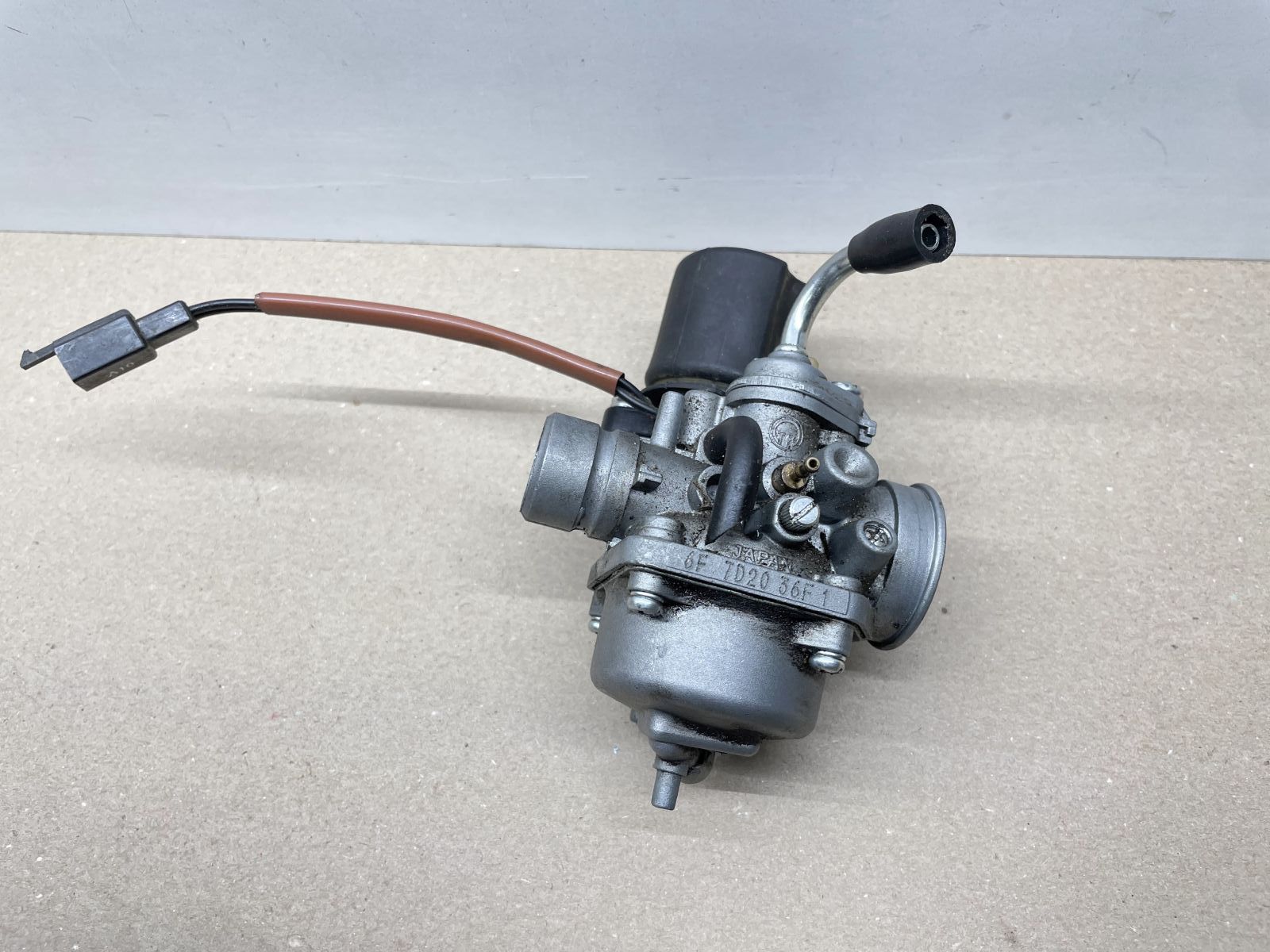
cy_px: 476
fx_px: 954
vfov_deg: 53.1
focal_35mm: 26
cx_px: 635
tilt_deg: -58.8
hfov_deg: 67.3
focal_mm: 4.2
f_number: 1.6
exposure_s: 1/100
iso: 80
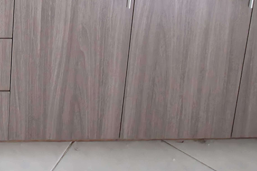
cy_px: -174
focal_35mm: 60
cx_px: -96
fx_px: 428
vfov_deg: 16.8
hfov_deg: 26.9
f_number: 1.9
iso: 200
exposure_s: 1/9.99
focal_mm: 2.2
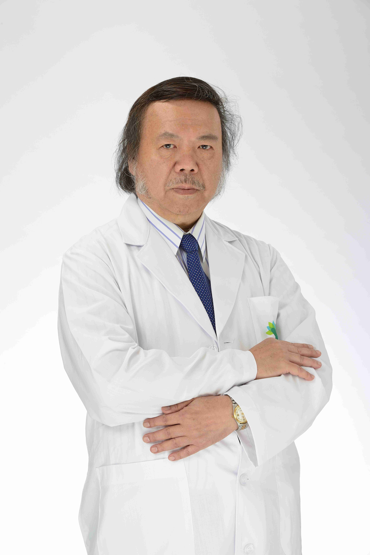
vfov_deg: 19.5
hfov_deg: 13.1
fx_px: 1617
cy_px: 278
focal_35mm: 105
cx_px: 185
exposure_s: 1/100
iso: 125
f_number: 11
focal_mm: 105
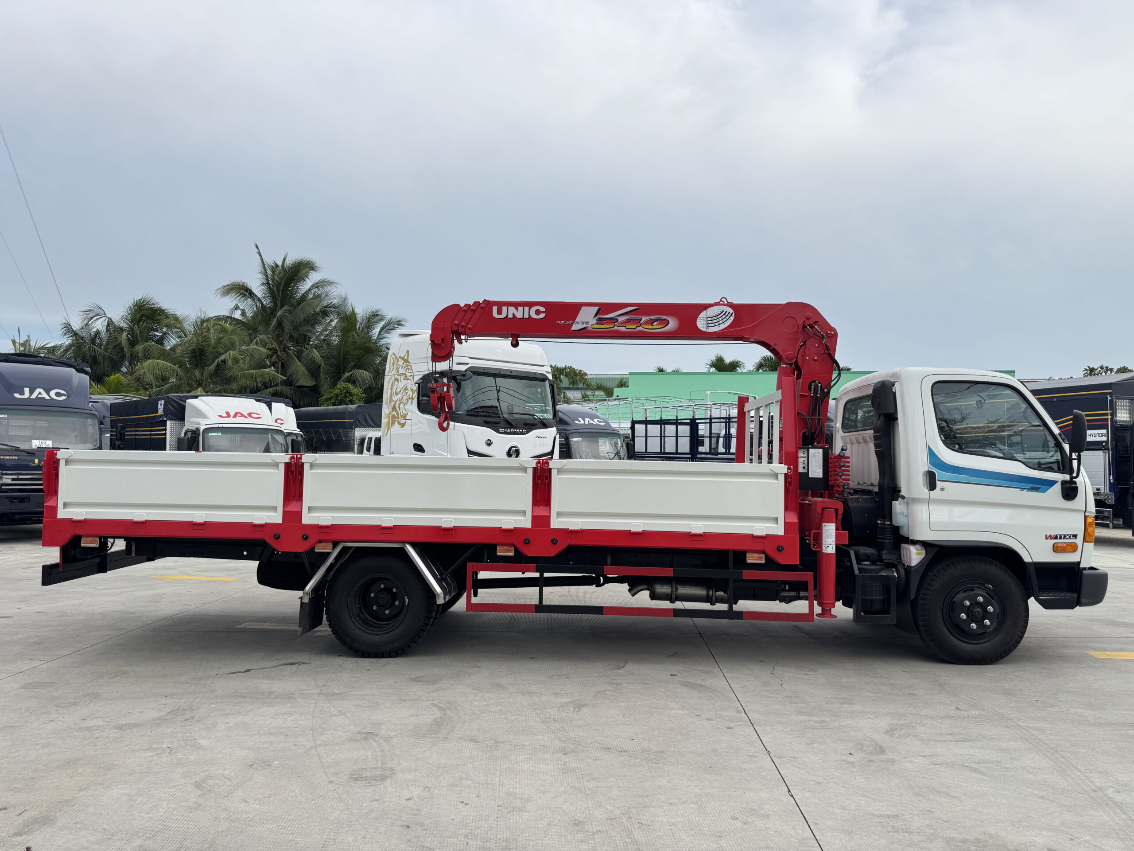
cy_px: 426
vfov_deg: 56.8
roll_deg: -0.6
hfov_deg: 71.6
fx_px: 786
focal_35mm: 24
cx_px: 567
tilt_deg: +2.1
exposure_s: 1/3247
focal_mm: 6.76
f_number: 1.78
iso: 80
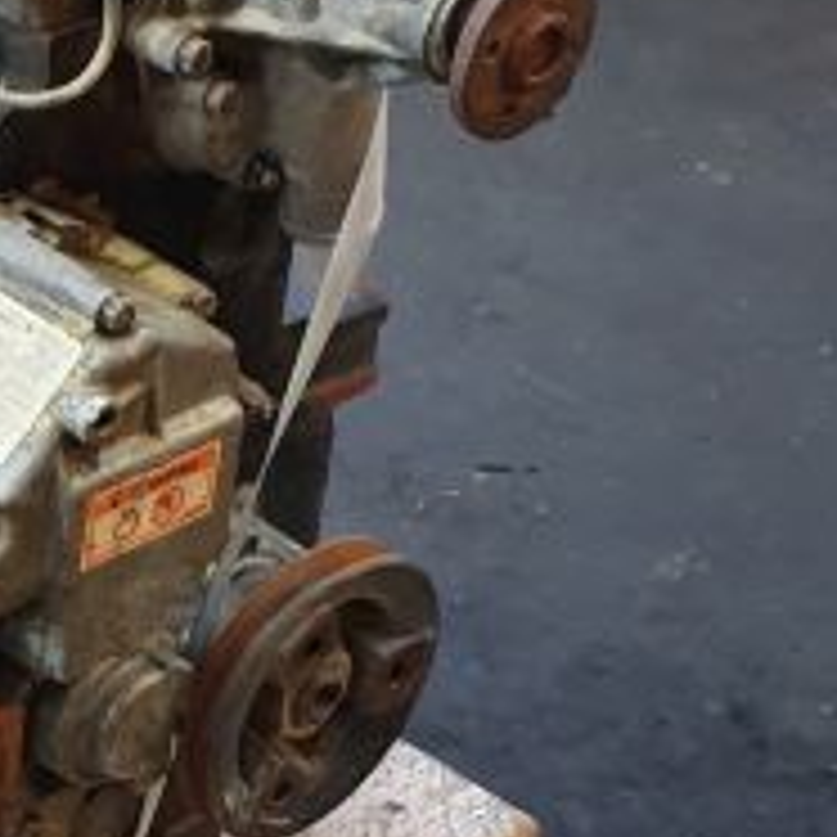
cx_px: -171
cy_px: 436
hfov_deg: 16.8
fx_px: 2708
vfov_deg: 17.6
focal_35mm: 99
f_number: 1.5
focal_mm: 4.32
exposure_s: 1/50
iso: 200
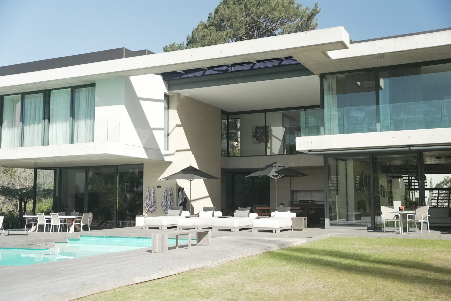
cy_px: 150
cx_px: 226
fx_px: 510
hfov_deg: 47.7
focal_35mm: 41
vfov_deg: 32.9
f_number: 3.2
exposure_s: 1/8000
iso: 12800
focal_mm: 40.7
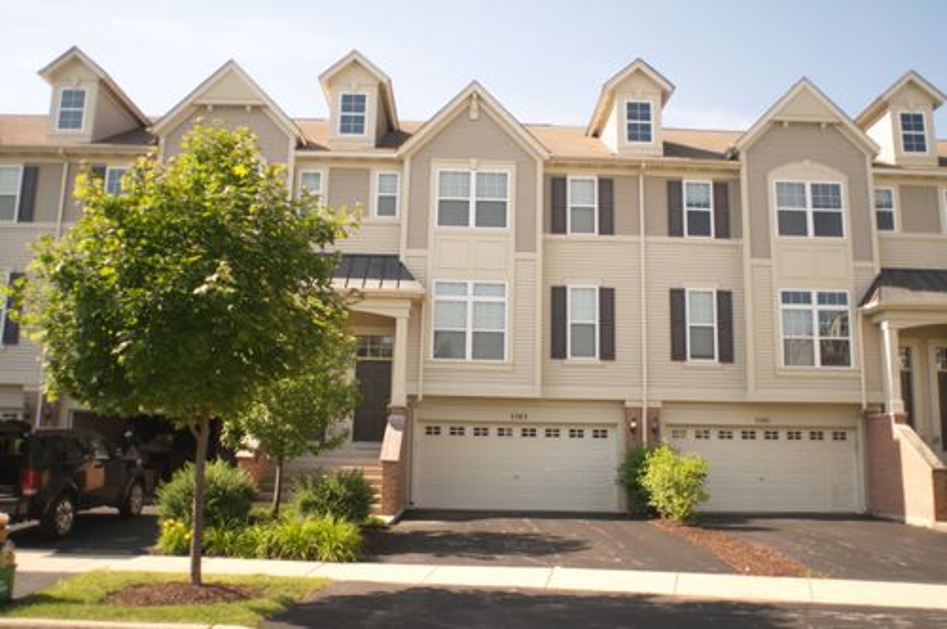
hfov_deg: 62.0
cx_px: 474
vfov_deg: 43.5
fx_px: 788
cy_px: 314
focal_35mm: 30
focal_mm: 20
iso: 200
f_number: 22
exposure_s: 1/1250
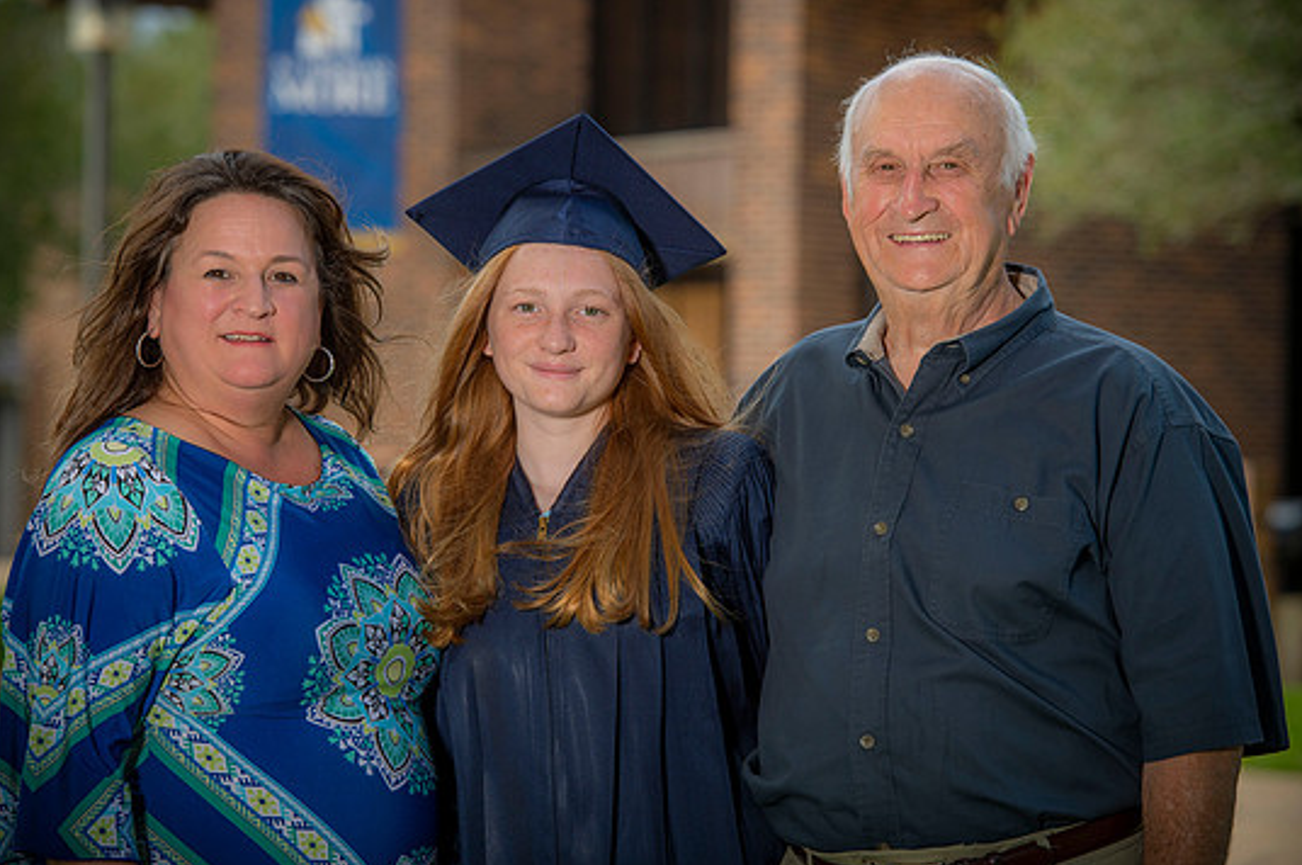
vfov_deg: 8.7
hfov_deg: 13.1
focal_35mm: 157
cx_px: 653
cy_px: 408
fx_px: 5671
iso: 80
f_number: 5.6
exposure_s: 1/250
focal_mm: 145
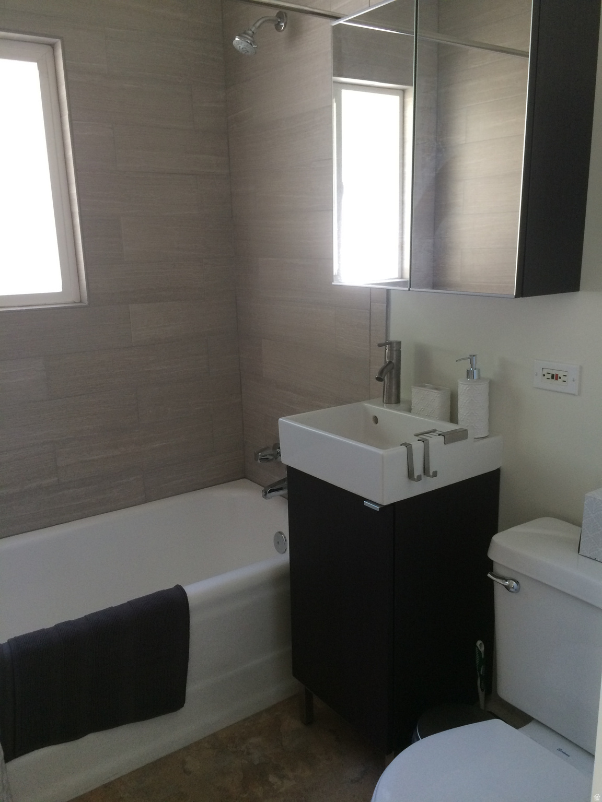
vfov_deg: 61.7
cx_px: 301
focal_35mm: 29
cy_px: 401
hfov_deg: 48.2
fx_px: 672
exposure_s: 1/30
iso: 64
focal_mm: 4.15
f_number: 2.2
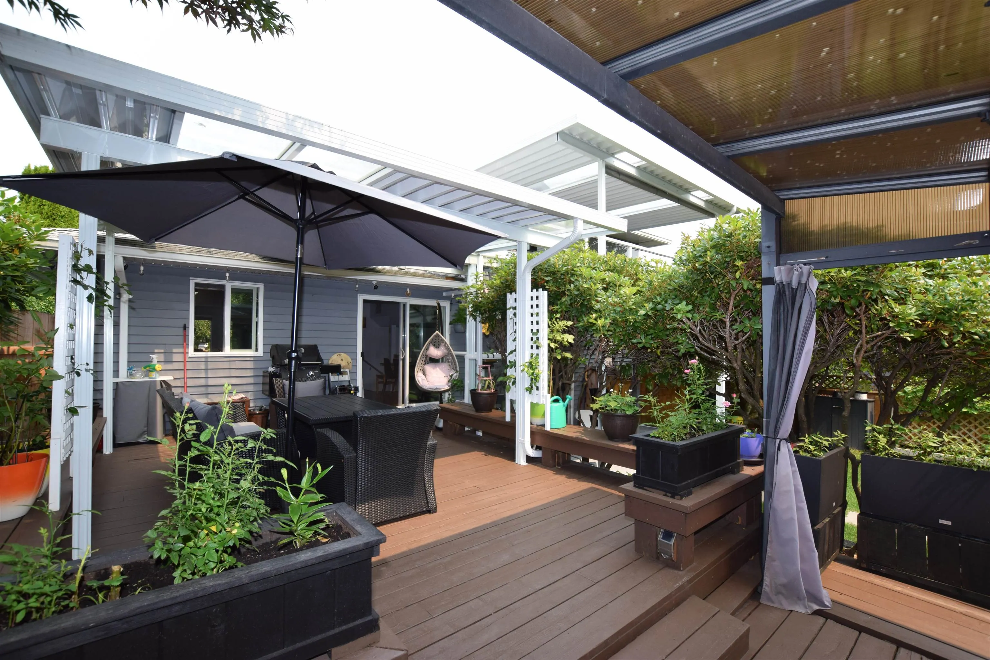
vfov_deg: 77.3
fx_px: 412
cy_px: 330
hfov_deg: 100.4
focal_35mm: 15
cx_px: 495
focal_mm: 10
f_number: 8
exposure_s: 1/250
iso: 400
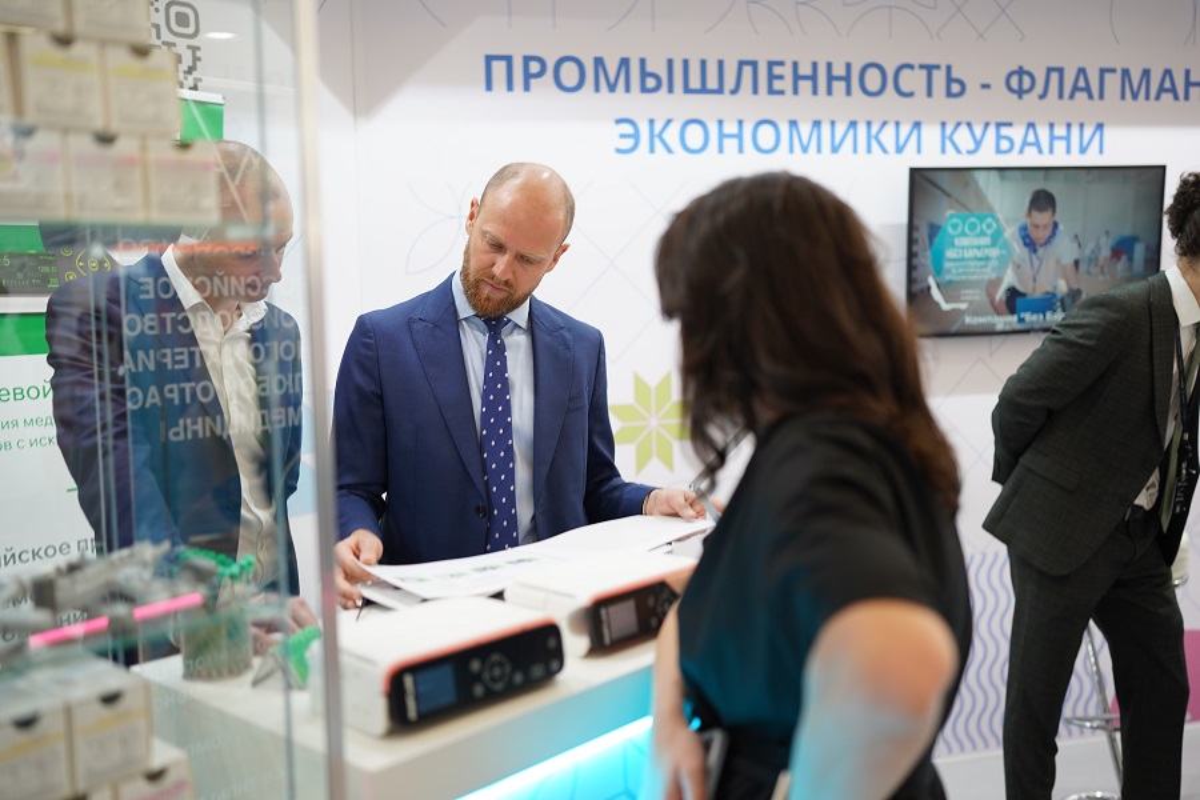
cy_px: 400
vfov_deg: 37.9
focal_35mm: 35
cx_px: 600
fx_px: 1167
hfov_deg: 54.4
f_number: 1.4
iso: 200
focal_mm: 35
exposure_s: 1/320
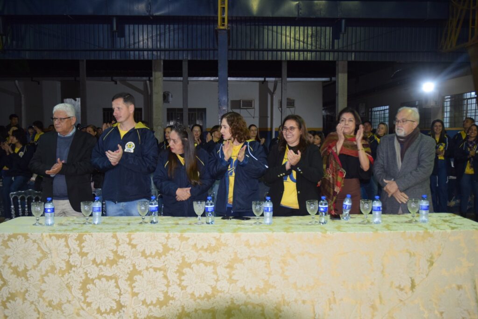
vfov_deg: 40.0
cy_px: 160
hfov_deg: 57.2
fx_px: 438
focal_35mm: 33
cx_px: 239
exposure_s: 1/60
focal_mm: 22
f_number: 3.5
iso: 1100
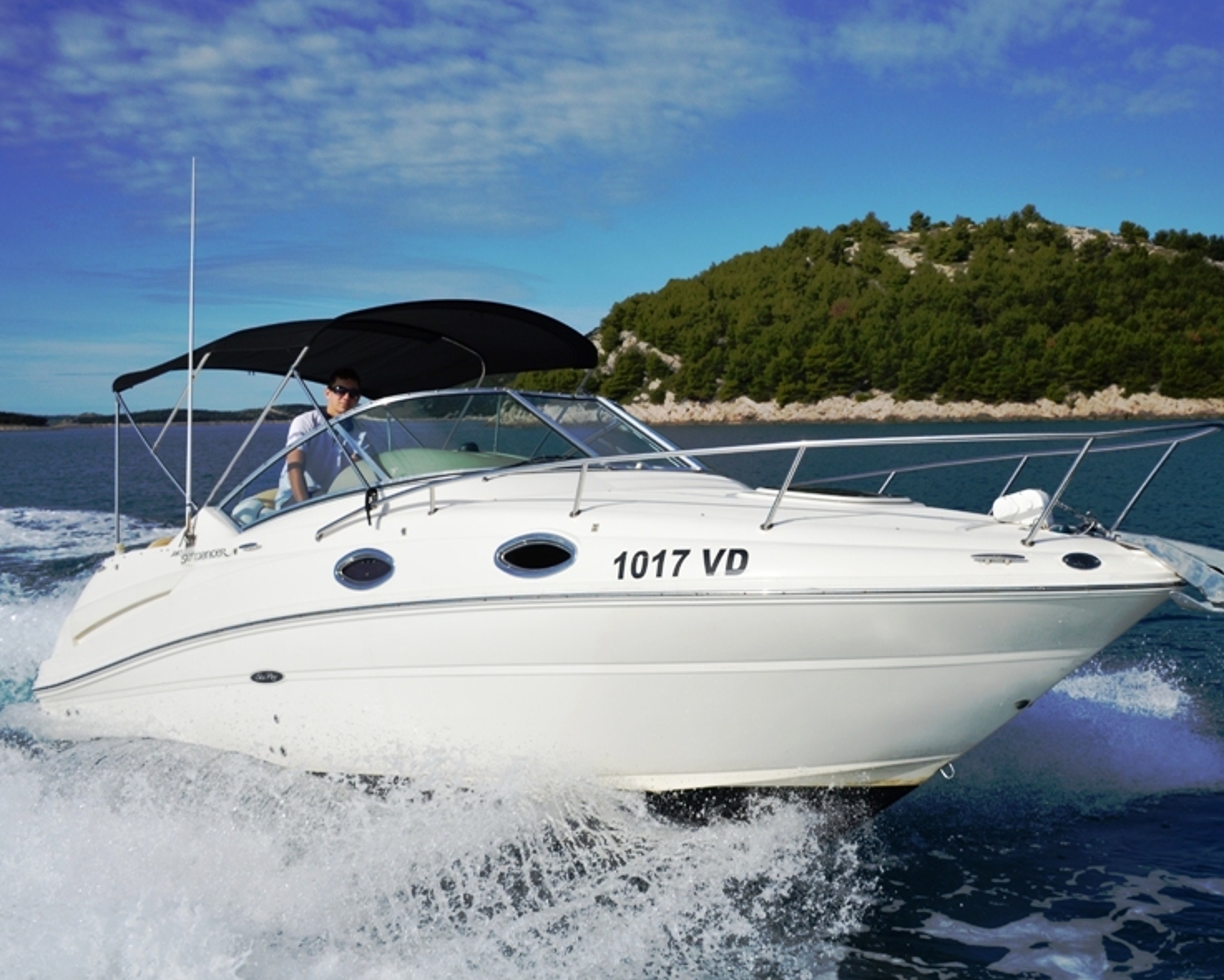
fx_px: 1434
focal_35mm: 40
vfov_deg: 37.7
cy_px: 483
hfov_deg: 46.0
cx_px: 716
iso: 100
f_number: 3.8
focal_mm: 23
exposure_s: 1/2500
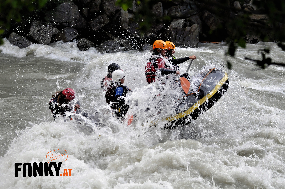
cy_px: 94
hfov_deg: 19.5
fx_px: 830
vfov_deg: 13.0
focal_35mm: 105
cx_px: 142
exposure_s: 1/500
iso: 800
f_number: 2.8
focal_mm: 70
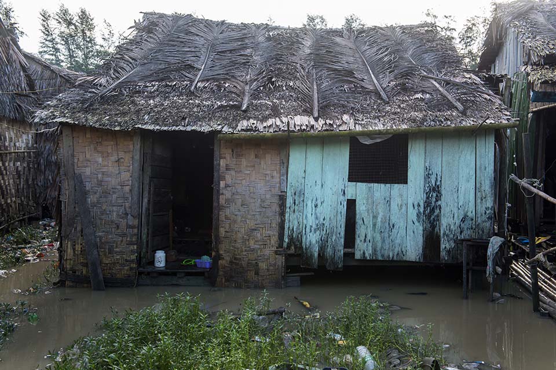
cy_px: 185
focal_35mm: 38
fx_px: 587
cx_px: 278
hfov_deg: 50.7
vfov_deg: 35.0
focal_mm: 38
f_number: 8
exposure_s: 1/250
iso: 1600
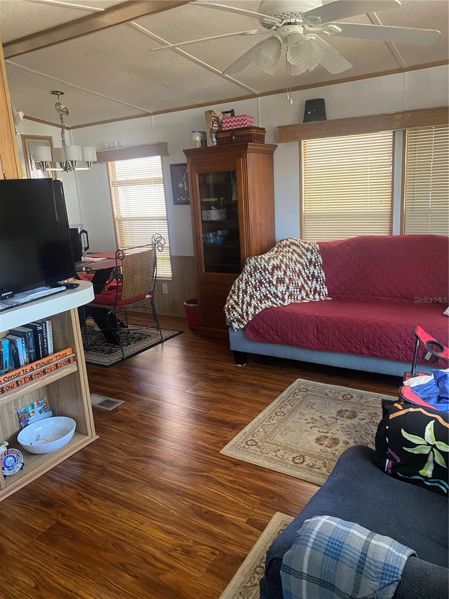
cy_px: 300
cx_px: 224
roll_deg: +5.2
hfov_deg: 53.1
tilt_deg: -10.8
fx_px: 450
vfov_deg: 67.3
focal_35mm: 26
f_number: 1.8
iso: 320
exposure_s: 1/60
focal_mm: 4.25
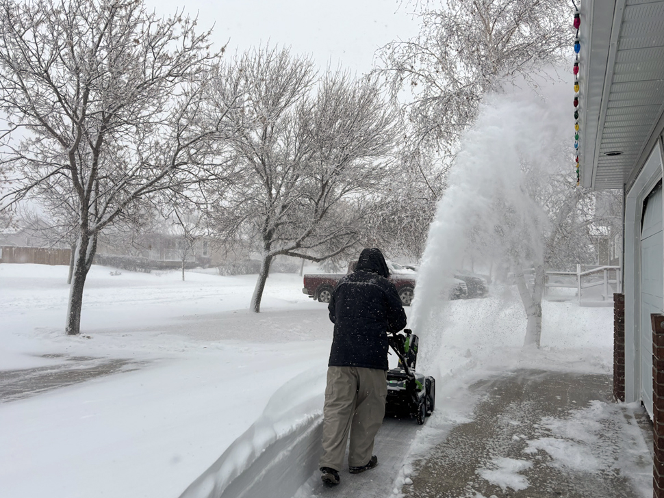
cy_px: 249
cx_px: 332
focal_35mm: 26
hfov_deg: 67.3
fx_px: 499
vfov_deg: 53.1
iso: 50
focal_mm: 5.96
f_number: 1.6
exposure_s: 1/2451
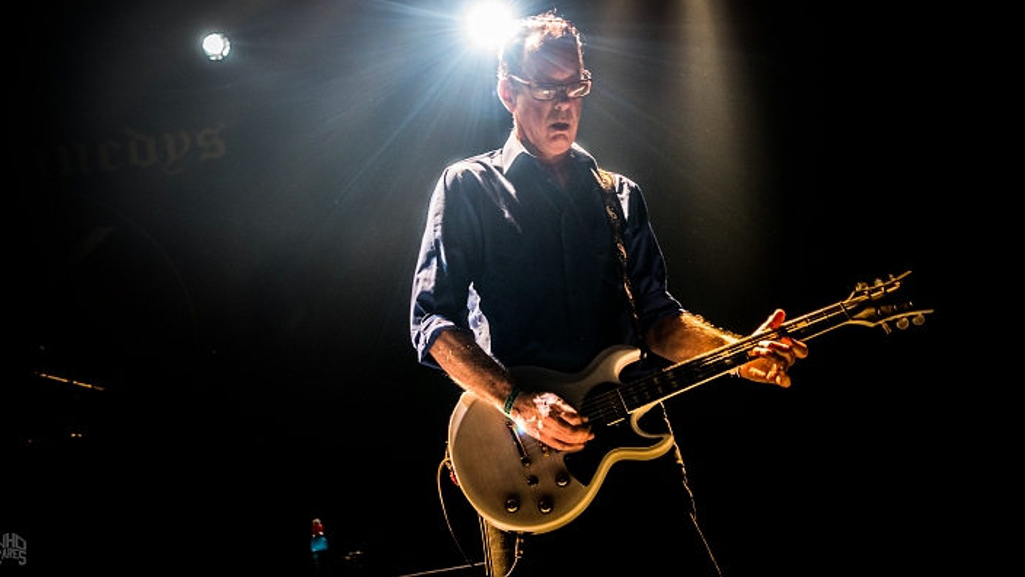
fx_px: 1223
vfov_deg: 26.5
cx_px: 508
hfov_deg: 45.5
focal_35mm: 45
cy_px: 228
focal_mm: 42
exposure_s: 1/80
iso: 1250
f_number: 2.8
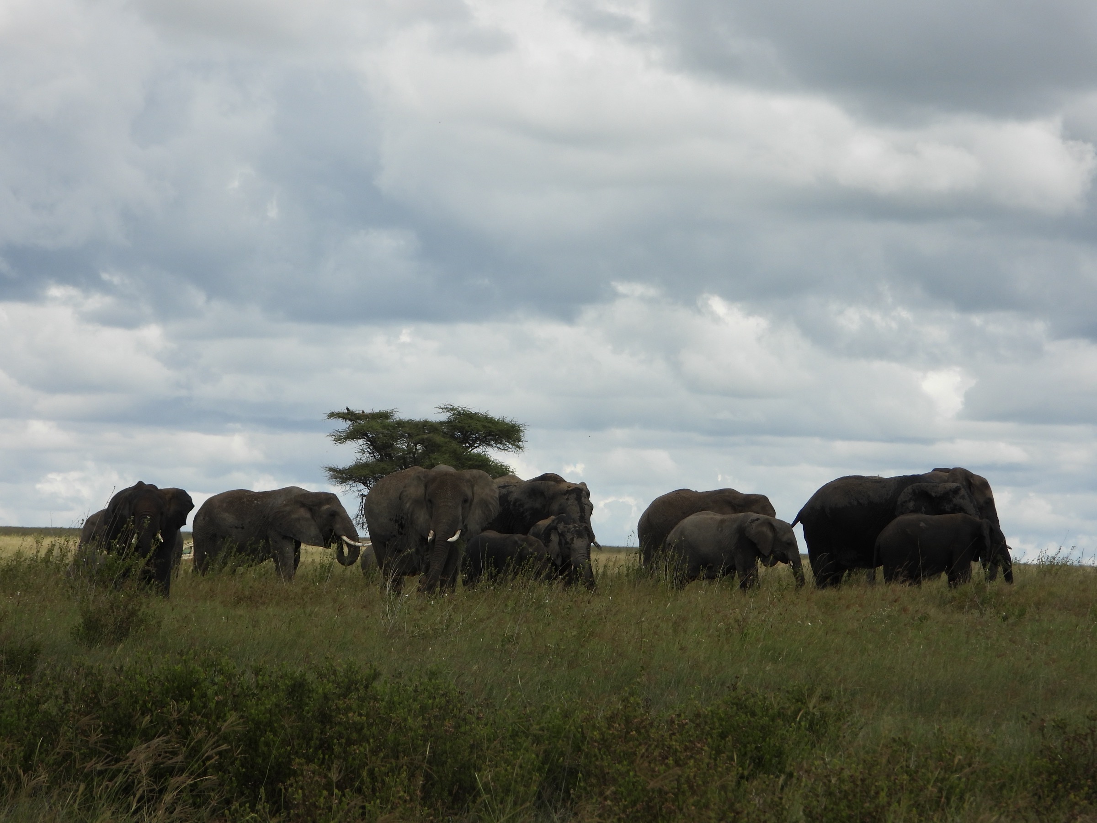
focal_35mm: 170
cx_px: 548
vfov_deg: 8.7
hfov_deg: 11.6
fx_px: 5387
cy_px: 412
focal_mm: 30.5
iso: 100
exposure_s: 1/1250
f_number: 4
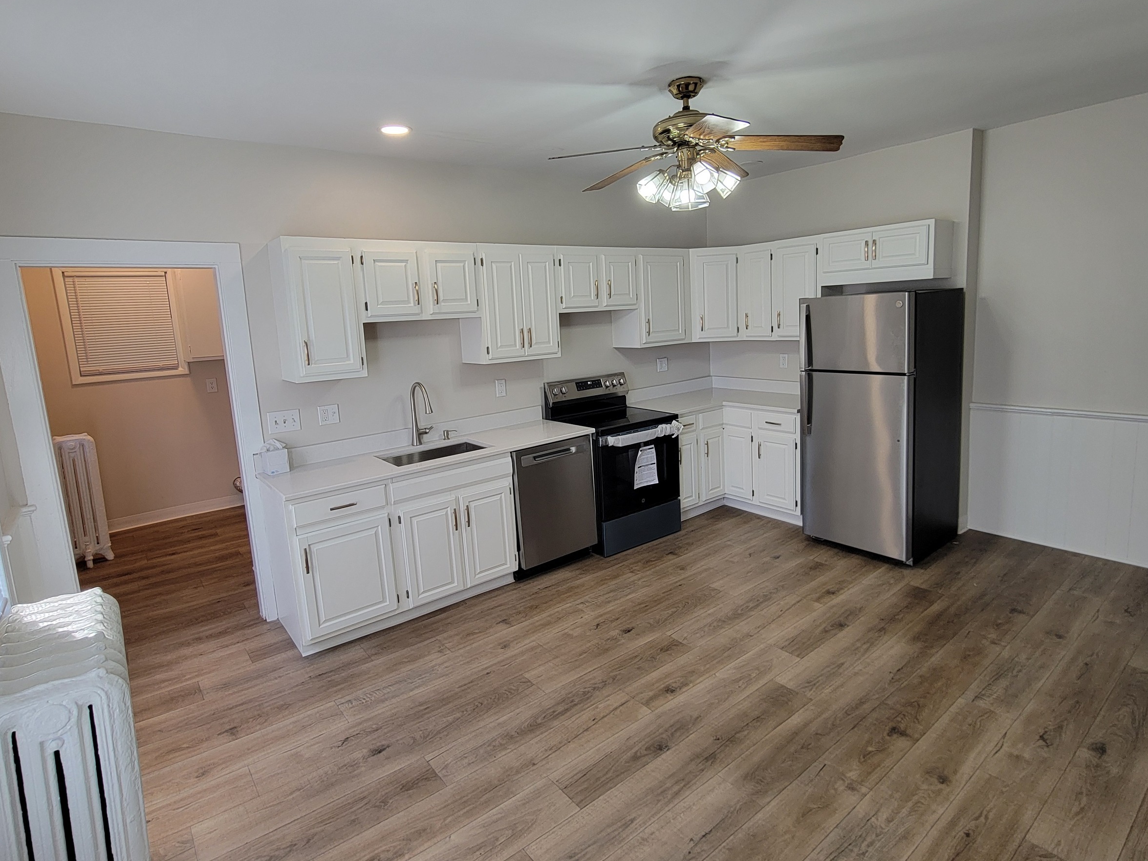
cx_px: 570
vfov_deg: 74.6
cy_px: 400
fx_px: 564
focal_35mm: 17
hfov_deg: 91.0
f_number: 2.2
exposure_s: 1/60
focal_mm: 2.2
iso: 100
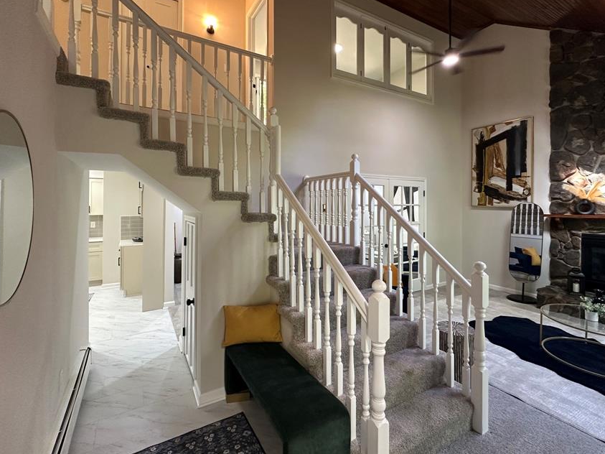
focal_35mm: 17
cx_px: 310
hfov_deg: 91.0
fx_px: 297
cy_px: 203
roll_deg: -0.1
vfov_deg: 74.5
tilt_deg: +0.5
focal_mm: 2.22
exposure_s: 1/60
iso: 250
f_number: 2.2
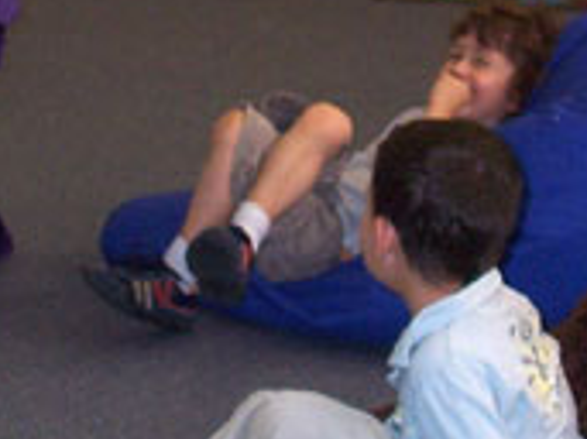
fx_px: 2322
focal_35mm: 137
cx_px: 189
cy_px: -45
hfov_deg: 14.4
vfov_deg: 10.7
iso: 125
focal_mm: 6.4
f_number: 3.9
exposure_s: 1/60
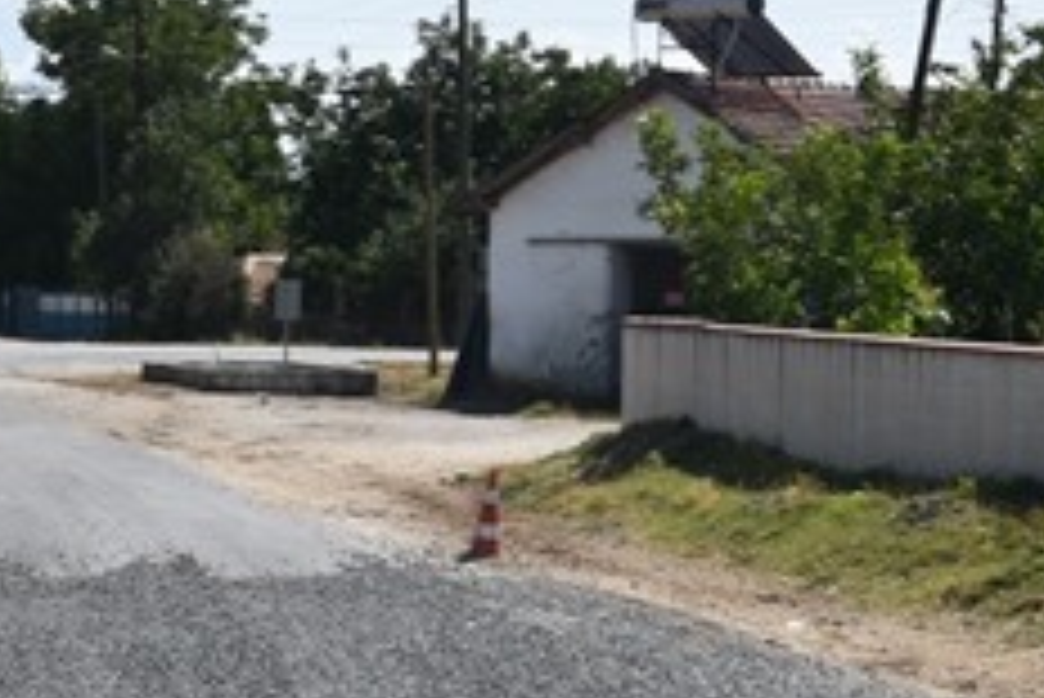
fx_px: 4614
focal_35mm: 159
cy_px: 475
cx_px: 360
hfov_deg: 12.9
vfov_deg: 8.6
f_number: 10
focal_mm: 24
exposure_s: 1/250
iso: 100
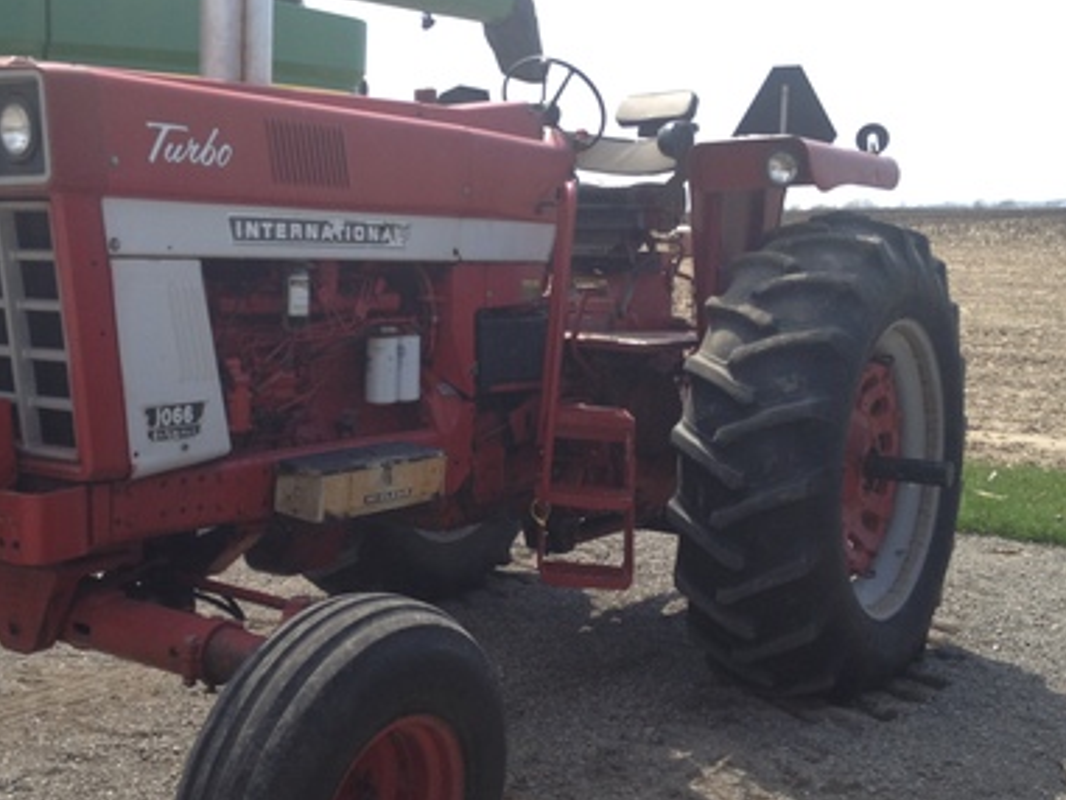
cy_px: 392
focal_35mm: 50
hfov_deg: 37.8
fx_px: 1540
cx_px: 369
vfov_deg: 29.1
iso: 64
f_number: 2.4
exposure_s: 1/1200
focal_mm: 4.28
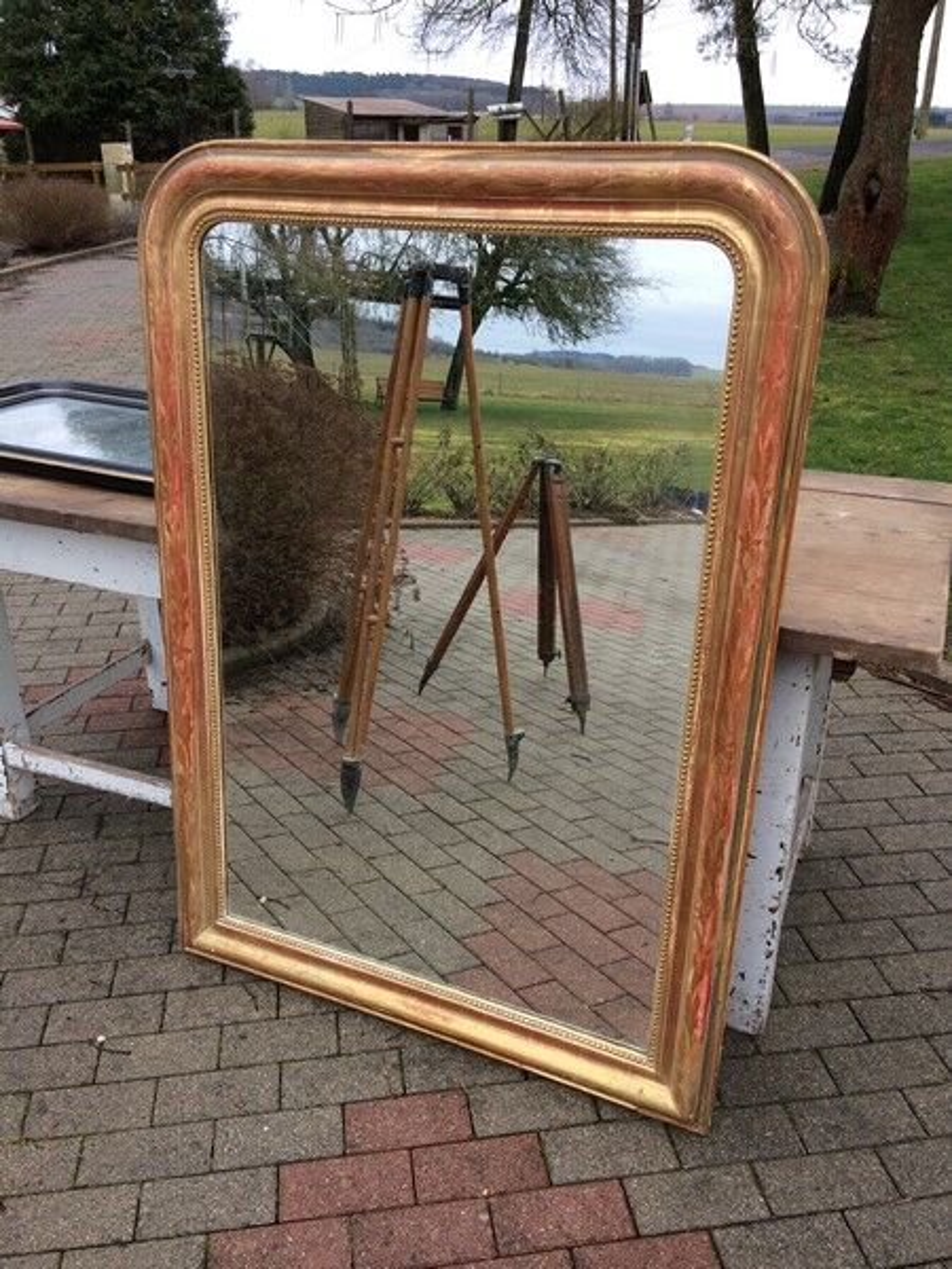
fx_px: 1063
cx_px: 476
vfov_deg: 61.7
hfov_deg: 48.2
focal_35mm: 29
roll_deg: +1.2
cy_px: 634
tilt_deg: -25.6
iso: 32
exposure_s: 1/169
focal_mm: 4.15
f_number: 2.2
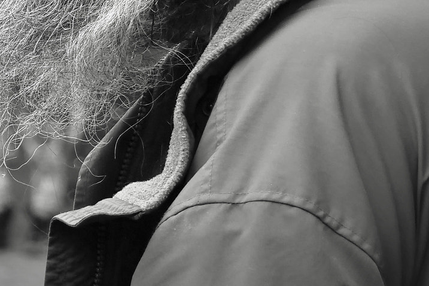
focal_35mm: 311
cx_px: 197
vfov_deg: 4.4
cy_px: -14
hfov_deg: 6.6
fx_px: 3706
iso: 400
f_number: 5.5
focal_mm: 67
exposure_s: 1/100
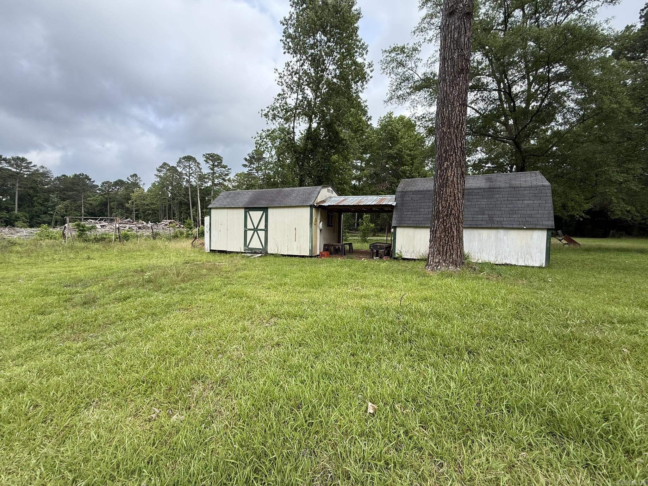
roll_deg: -3.3
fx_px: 262
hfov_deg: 102.1
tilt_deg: +2.9
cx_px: 324
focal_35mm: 14
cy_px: 243
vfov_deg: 85.7
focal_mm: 2.22
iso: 50
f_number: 2.2
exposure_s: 1/421
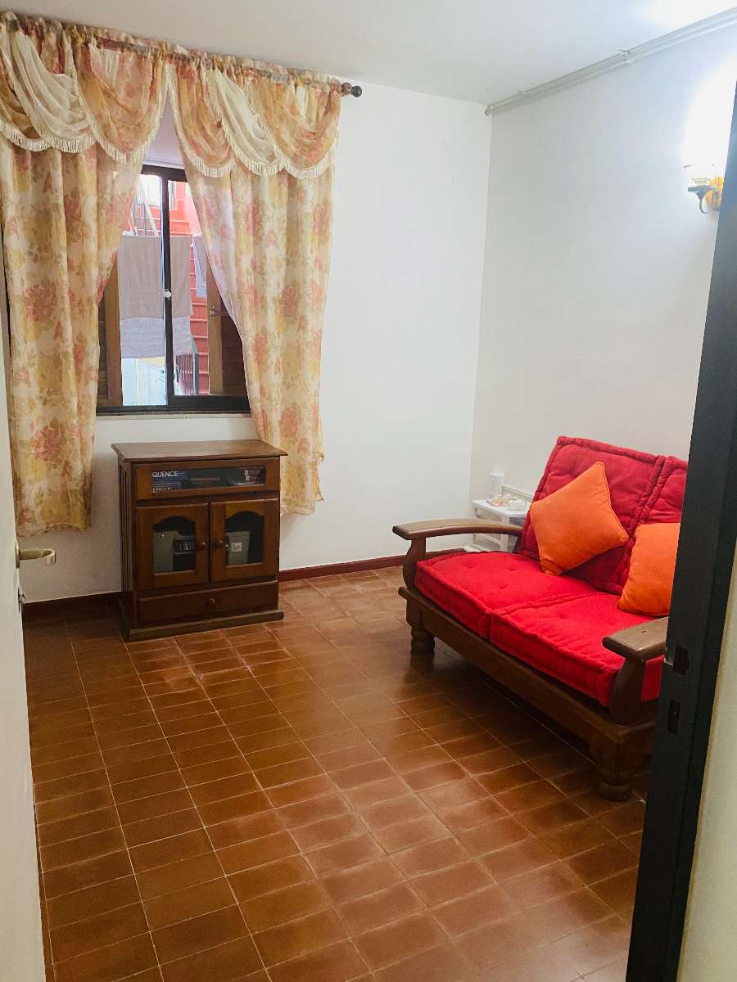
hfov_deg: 53.1
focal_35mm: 26
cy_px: 491
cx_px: 368
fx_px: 738
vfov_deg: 67.3
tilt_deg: -10.6
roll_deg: -1.5
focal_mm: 4.25
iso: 320
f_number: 1.8
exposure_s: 1/50
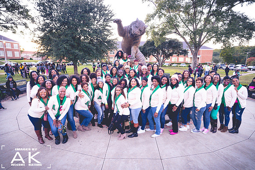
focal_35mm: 21
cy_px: 85
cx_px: 128
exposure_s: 1/100
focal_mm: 21
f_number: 4
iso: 3200
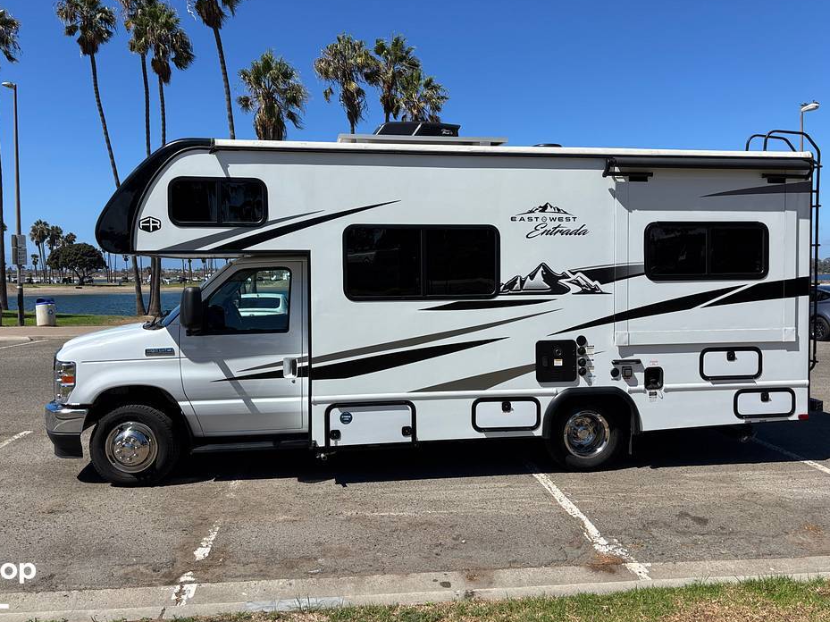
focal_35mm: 28
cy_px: 293
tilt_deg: +0.2
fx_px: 671
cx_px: 412
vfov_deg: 49.7
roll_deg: +0.8
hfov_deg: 63.5
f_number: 1.6
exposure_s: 1/4255
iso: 50
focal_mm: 5.96
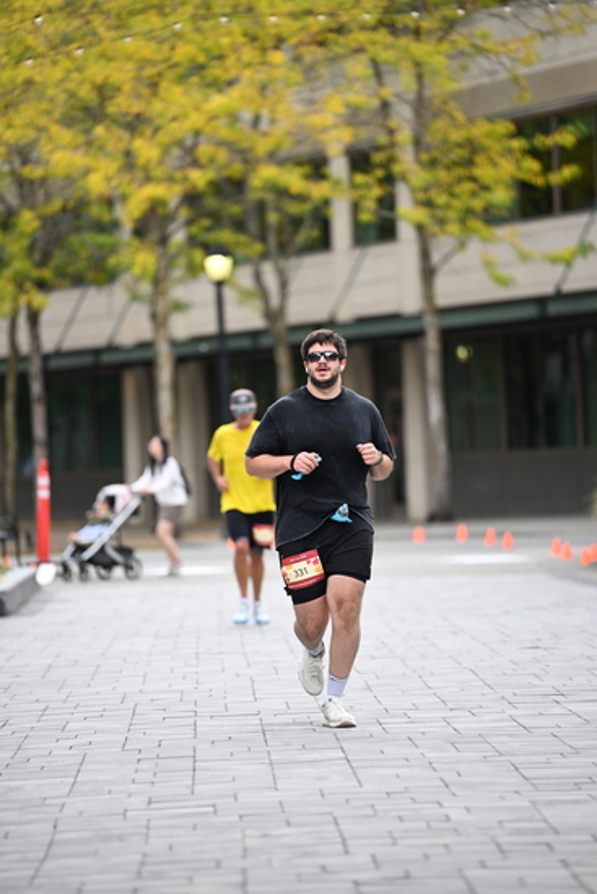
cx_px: 298
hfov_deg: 6.9
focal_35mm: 200
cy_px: 447
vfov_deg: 10.3
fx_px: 4971
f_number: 2.8
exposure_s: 1/2000
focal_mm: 200
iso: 640
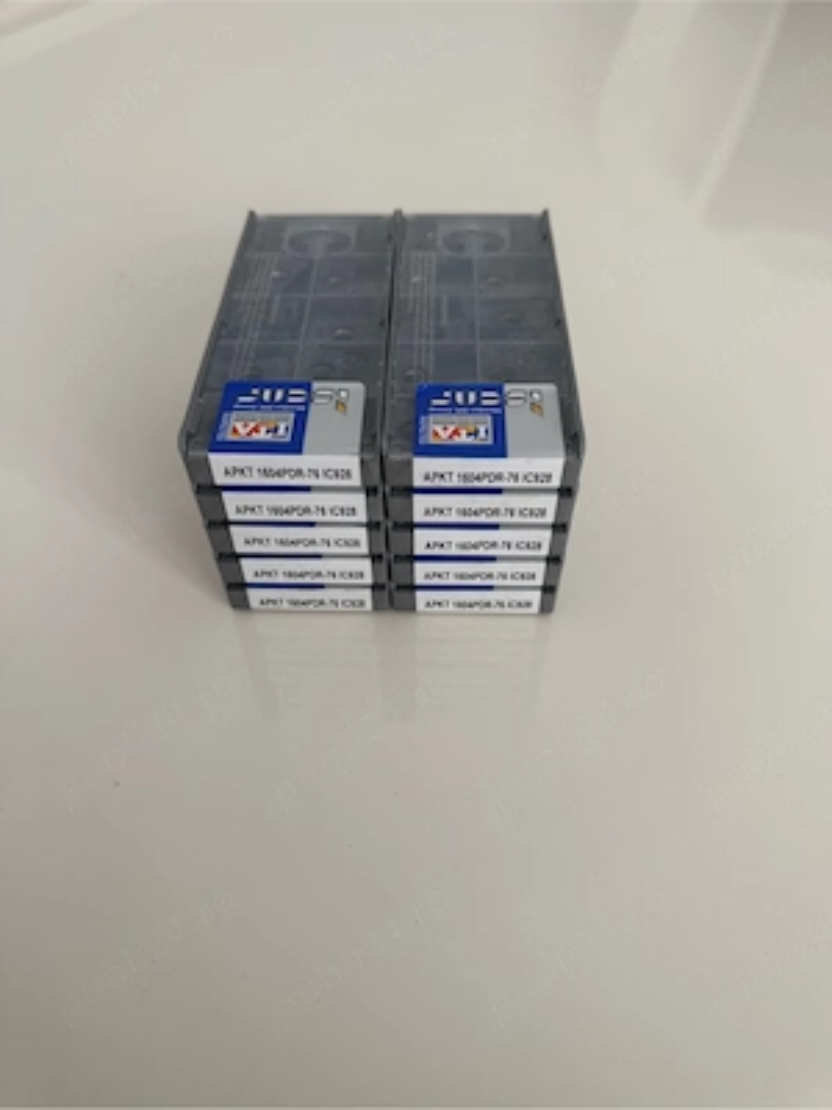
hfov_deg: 56.8
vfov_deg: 71.6
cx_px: 416
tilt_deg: -48.9
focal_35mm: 24
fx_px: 769
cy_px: 555
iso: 64
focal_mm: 6.76
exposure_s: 1/182
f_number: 1.78
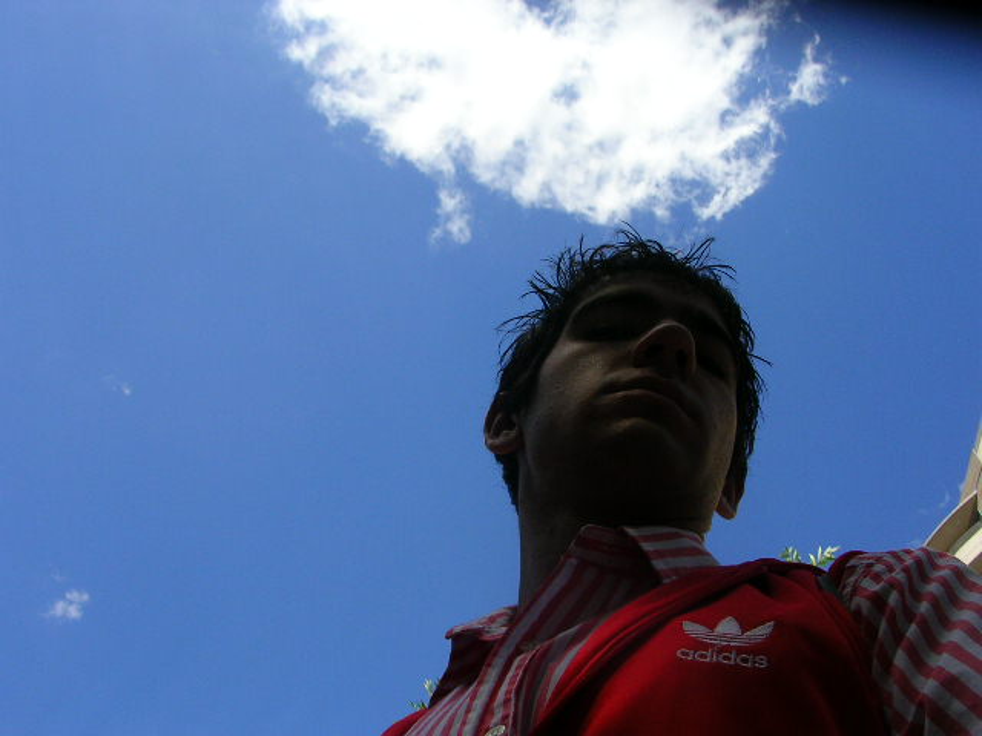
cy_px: 368
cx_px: 491
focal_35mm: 38
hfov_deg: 49.0
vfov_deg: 37.7
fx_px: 1078
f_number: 5.6
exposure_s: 1/294
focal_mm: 5.8
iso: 50
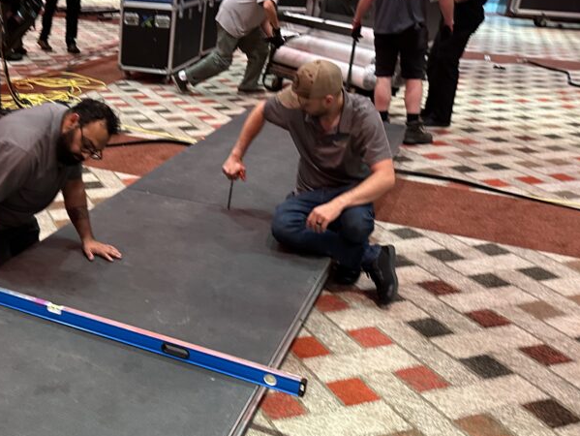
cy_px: 280
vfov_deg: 34.9
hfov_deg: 43.5
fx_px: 687
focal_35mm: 41
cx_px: 112
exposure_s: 1/59
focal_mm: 6.86
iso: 640
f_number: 1.78
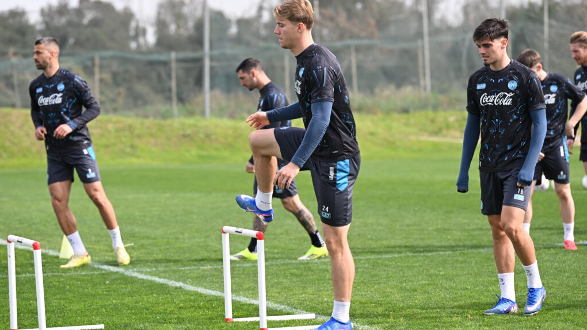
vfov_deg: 6.6
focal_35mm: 184
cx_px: 294
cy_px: 158
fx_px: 2864
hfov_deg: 11.7
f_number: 5
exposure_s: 1/1250
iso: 400
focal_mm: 175
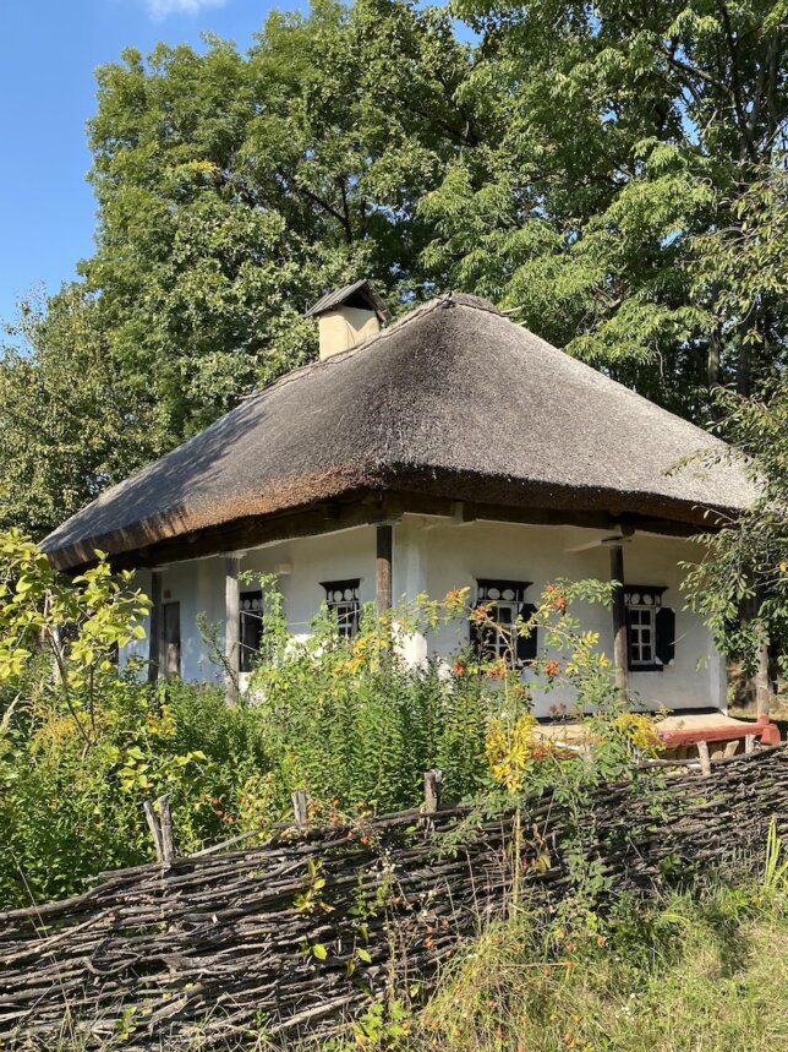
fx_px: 941
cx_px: 432
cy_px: 618
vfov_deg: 58.0
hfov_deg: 45.4
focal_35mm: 31
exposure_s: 1/1082
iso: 32
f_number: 1.8
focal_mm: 4.25
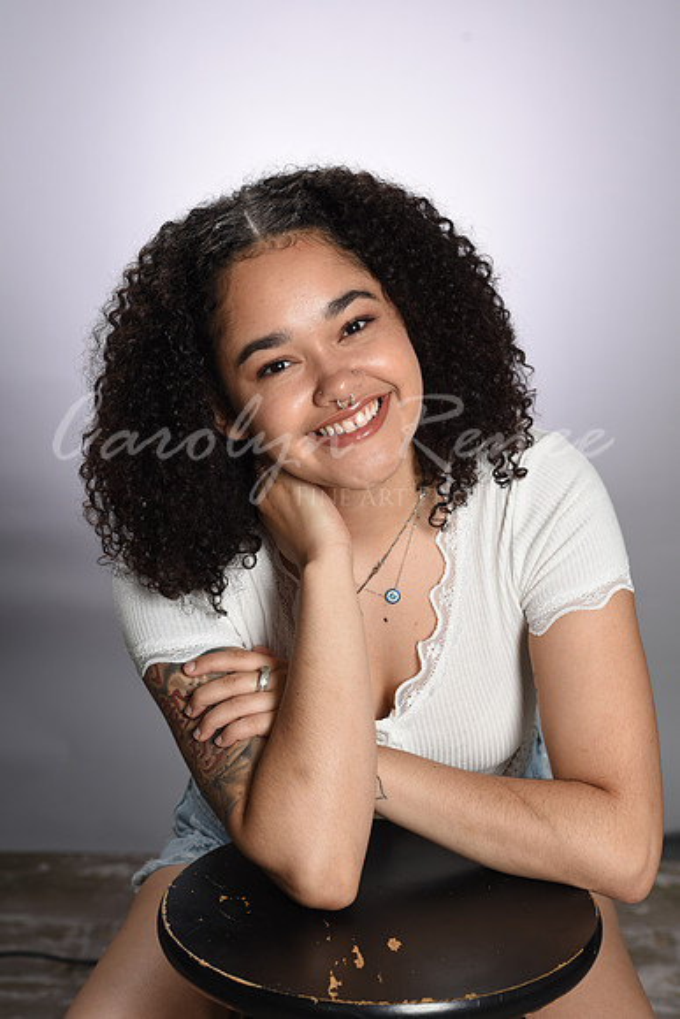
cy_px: 510
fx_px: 2407
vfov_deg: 23.9
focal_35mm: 85
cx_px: 340
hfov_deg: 16.1
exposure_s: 1/100
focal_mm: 85
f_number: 7.1
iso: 200
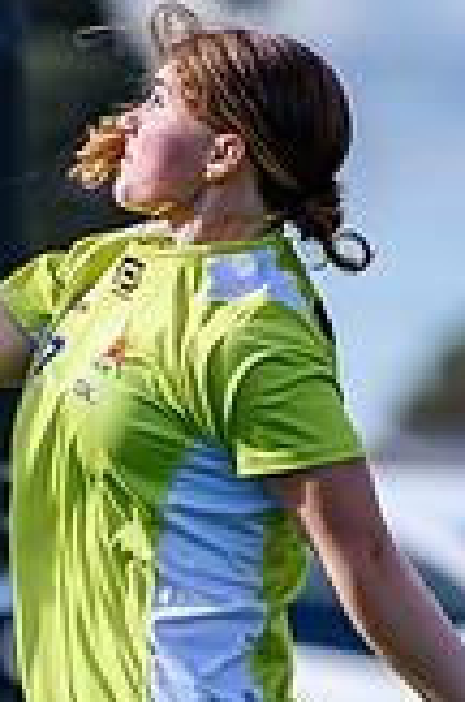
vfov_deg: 1.5
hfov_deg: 1.0
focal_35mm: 1418
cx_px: 149
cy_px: 765
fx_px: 27589
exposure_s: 1/2000
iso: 110
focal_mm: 200
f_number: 2.8
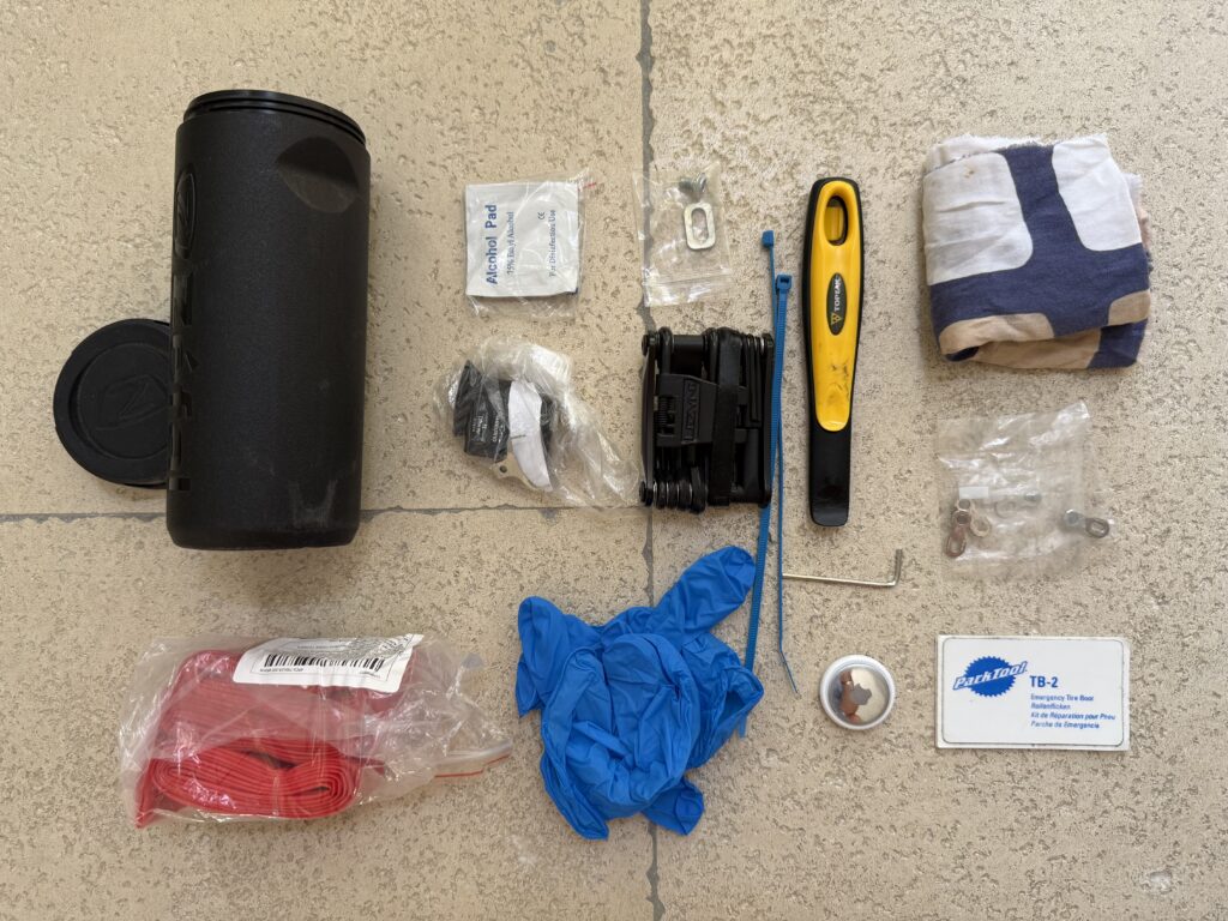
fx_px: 851
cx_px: 614
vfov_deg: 56.8
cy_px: 460
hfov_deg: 71.6
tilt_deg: -87.7
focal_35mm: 24
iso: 160
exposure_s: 1/121
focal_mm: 6.76
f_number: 1.78
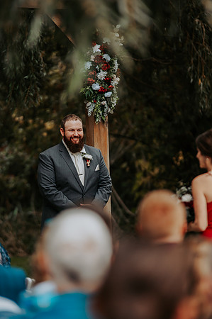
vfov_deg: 10.3
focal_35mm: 200
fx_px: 1771
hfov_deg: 6.9
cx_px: 106
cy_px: 160
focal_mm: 200
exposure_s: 1/1000
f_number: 2.8
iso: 400
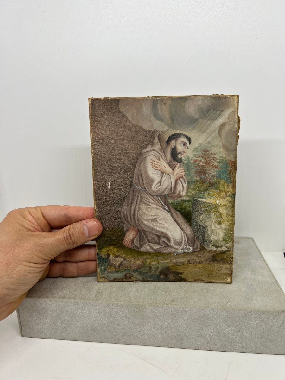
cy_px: 190
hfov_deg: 53.1
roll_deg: +1.4
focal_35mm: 26
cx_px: 142
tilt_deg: -14.3
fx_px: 285
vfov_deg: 67.3
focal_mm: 5.7
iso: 40
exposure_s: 1/285
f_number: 1.5
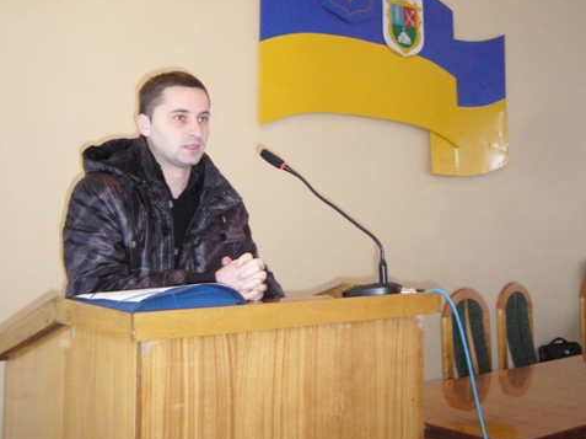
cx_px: 292
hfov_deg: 40.5
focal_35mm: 47
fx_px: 795
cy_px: 112
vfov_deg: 30.3
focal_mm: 5.8
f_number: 2.8
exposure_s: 1/30
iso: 400
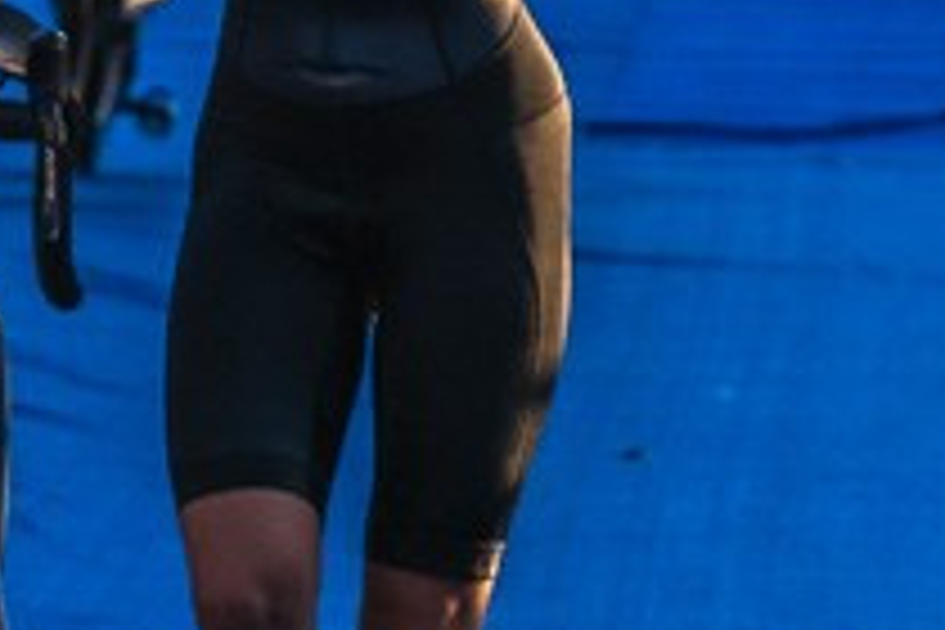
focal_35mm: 731
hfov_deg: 2.8
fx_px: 19187
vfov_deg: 1.9
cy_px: 241
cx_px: -1004
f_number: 7.1
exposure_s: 1/500
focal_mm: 120
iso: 320
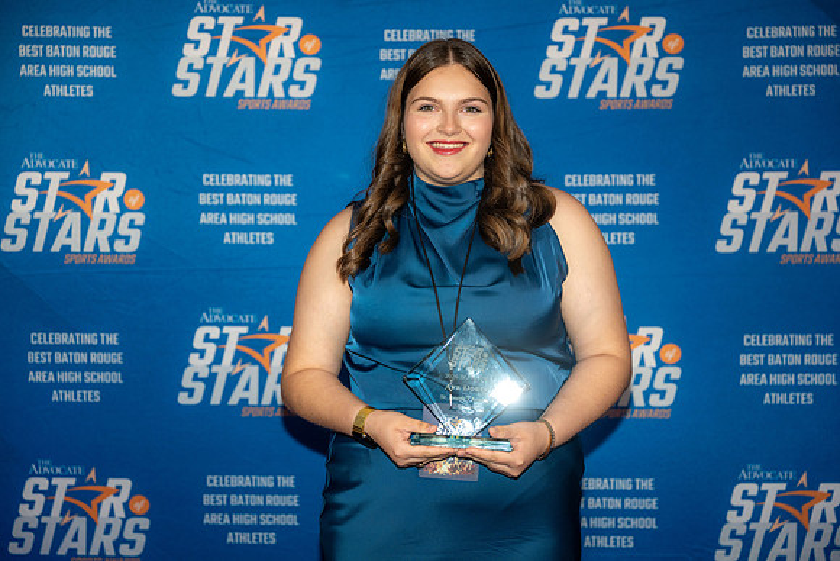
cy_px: 280
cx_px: 420
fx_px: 1494
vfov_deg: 21.3
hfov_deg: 31.4
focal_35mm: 64
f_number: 3.2
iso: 400
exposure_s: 1/200
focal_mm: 64
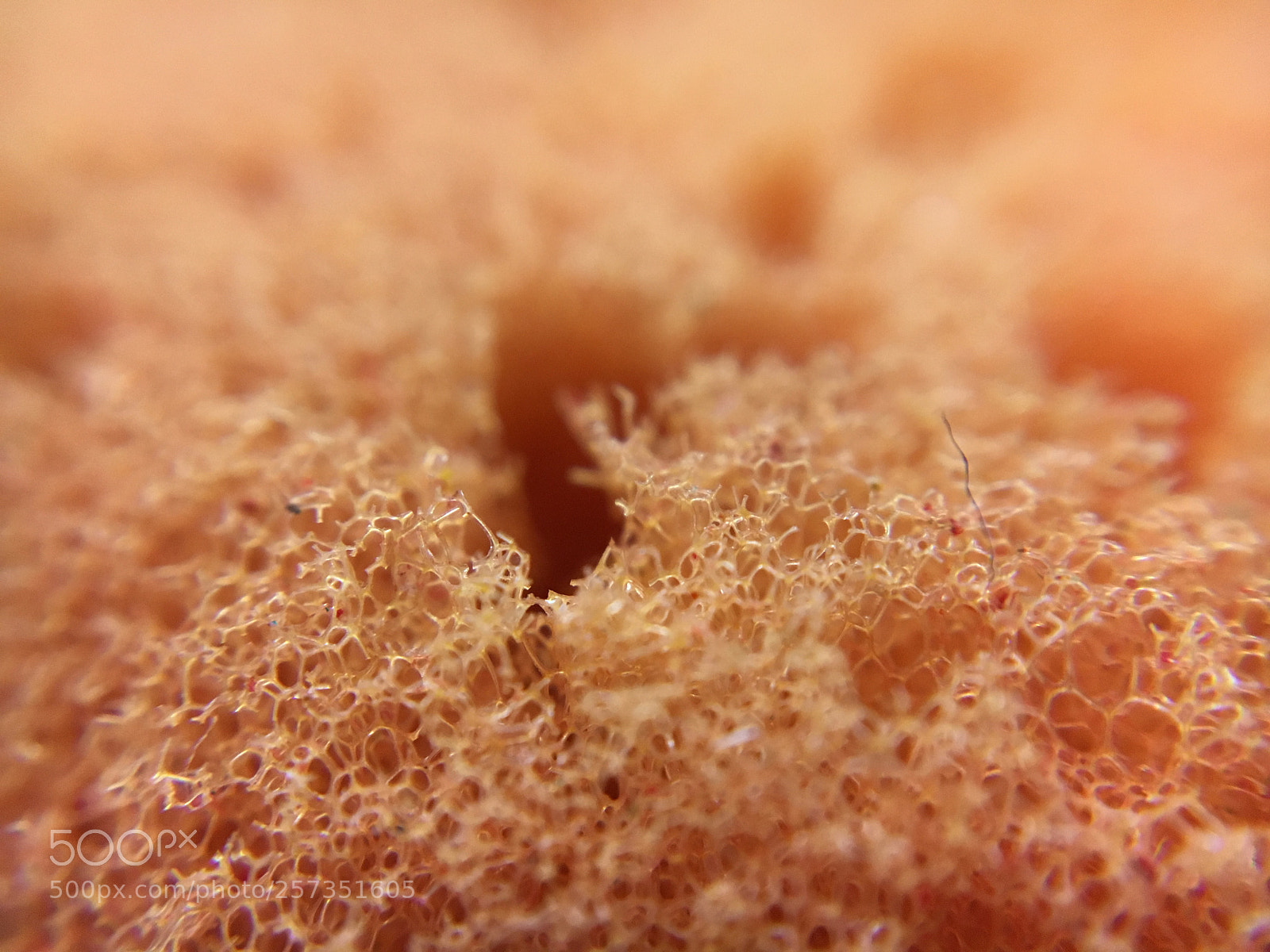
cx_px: 635
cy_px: 476
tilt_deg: -43.0
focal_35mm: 29
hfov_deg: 61.7
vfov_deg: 48.2
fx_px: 1064
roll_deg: -0.6
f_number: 2.2
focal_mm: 4.15
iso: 125
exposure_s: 1/30
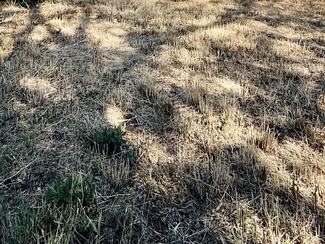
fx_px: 338
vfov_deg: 31.7
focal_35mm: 36
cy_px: -63
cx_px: 142
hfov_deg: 51.2
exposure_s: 1/1017
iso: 50
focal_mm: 2.22
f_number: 2.2
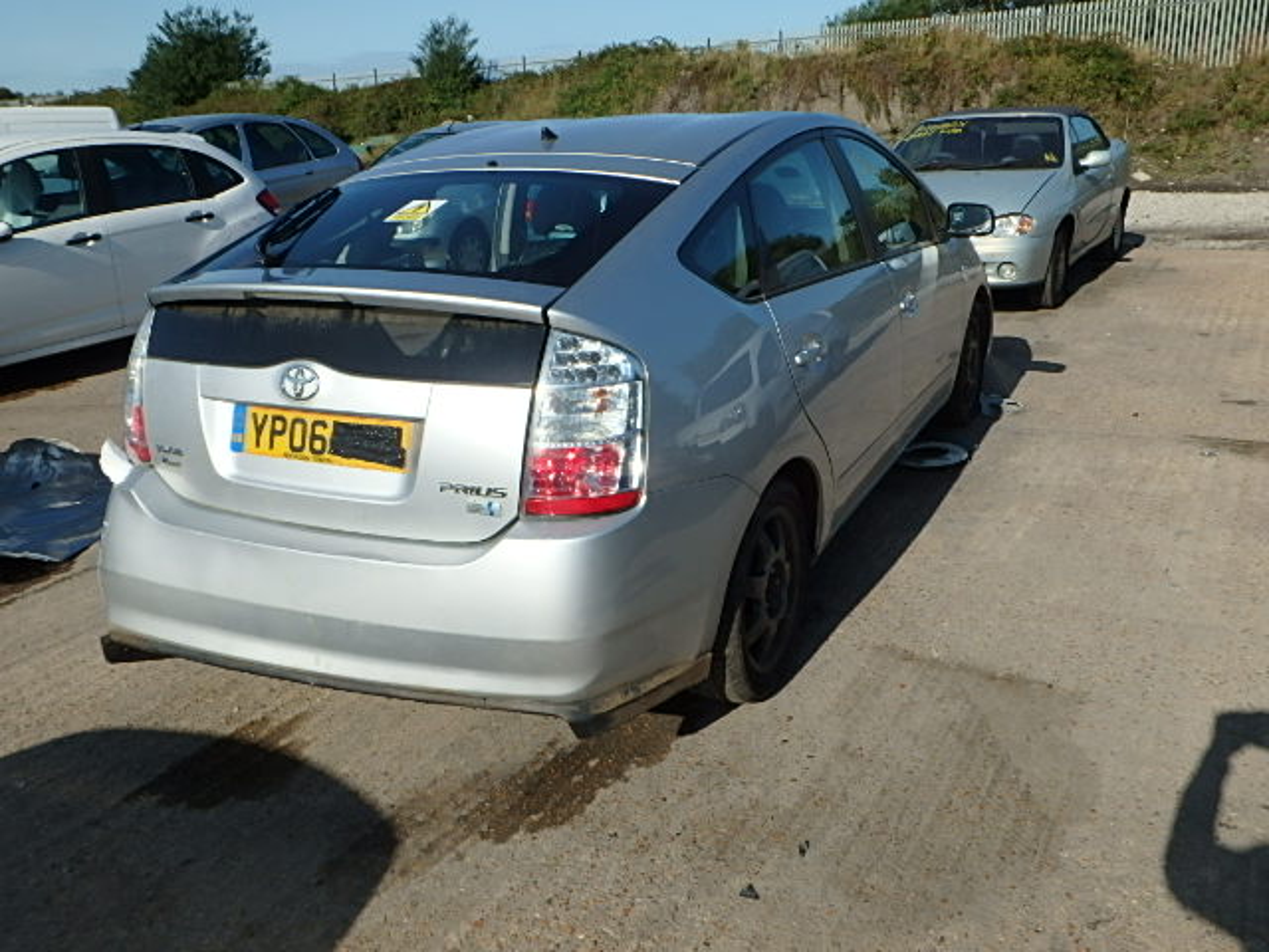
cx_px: 634
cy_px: 476
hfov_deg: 61.7
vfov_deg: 48.2
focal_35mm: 29
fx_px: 1063
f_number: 7.6
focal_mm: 5.2
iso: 125
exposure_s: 1/400
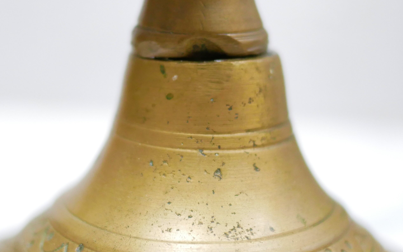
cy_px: 72
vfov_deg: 17.3
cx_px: 196
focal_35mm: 75
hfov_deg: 27.5
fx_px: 824
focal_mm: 20
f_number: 1.7
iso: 1000
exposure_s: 1/60
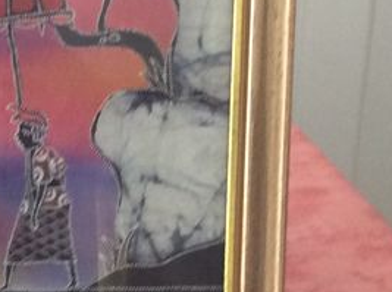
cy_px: 259
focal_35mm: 120
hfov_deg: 15.9
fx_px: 1356
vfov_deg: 12.2
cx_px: -57
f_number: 2.4
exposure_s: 1/25
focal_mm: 3.3
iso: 80
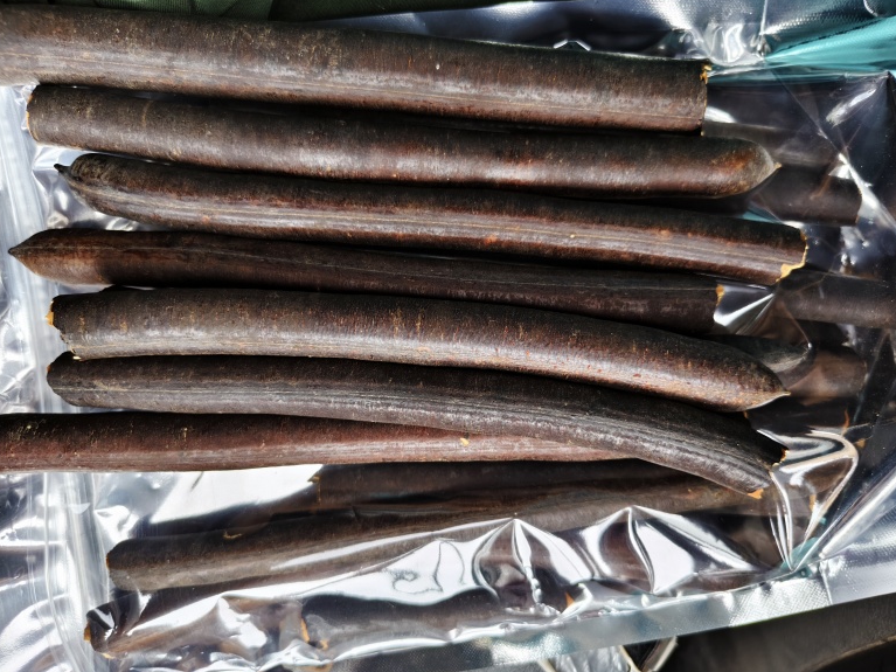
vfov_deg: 56.8
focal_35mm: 24
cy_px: 341
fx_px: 621
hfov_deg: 71.6
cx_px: 464
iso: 393
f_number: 1.88
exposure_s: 1/50
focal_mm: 5.56
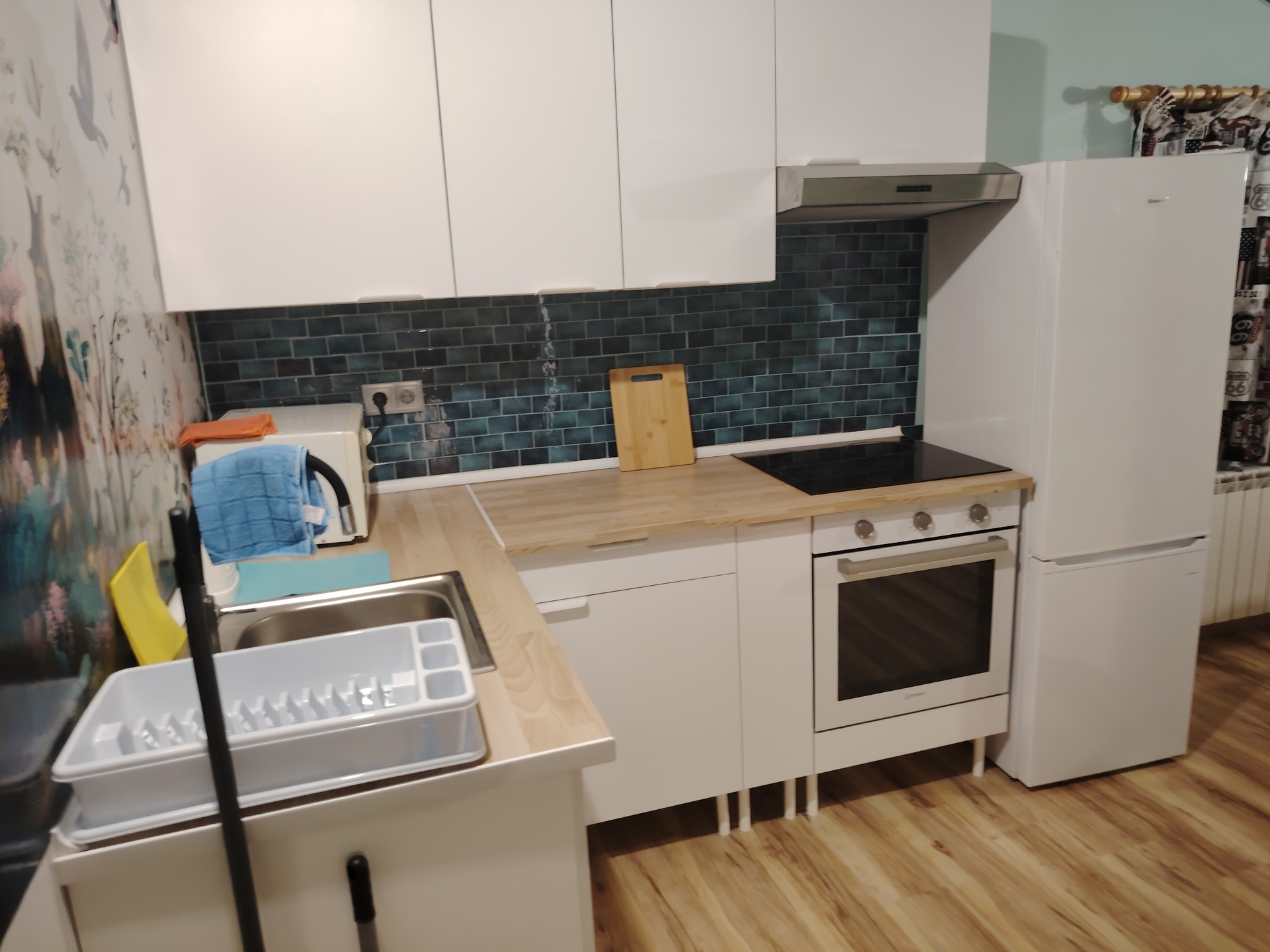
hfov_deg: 71.6
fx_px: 881
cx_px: 635
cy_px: 476
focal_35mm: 24
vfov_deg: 56.8
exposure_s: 1/33.3
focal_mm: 5.25
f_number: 1.75
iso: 1841
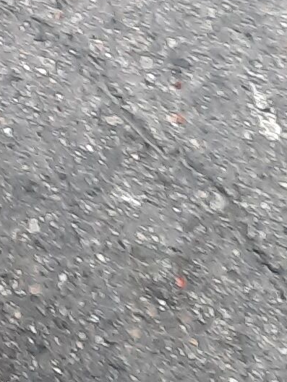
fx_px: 2088
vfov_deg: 9.5
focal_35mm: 189
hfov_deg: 6.9
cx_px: -620
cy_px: -473
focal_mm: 4.6
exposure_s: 1/100
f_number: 2
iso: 50
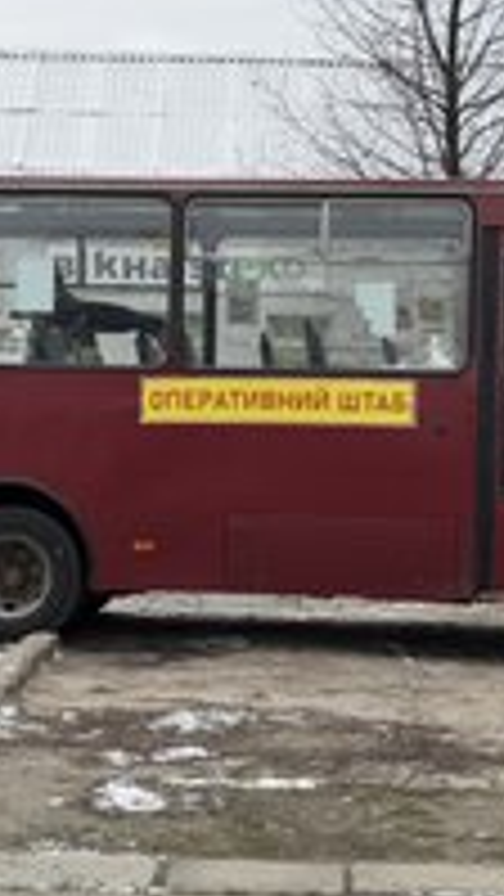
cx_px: 171
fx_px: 2494
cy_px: 540
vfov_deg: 20.3
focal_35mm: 105
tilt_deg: -7.0
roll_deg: +0.6
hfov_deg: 11.5
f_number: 1.78
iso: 64
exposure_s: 1/430
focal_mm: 6.76
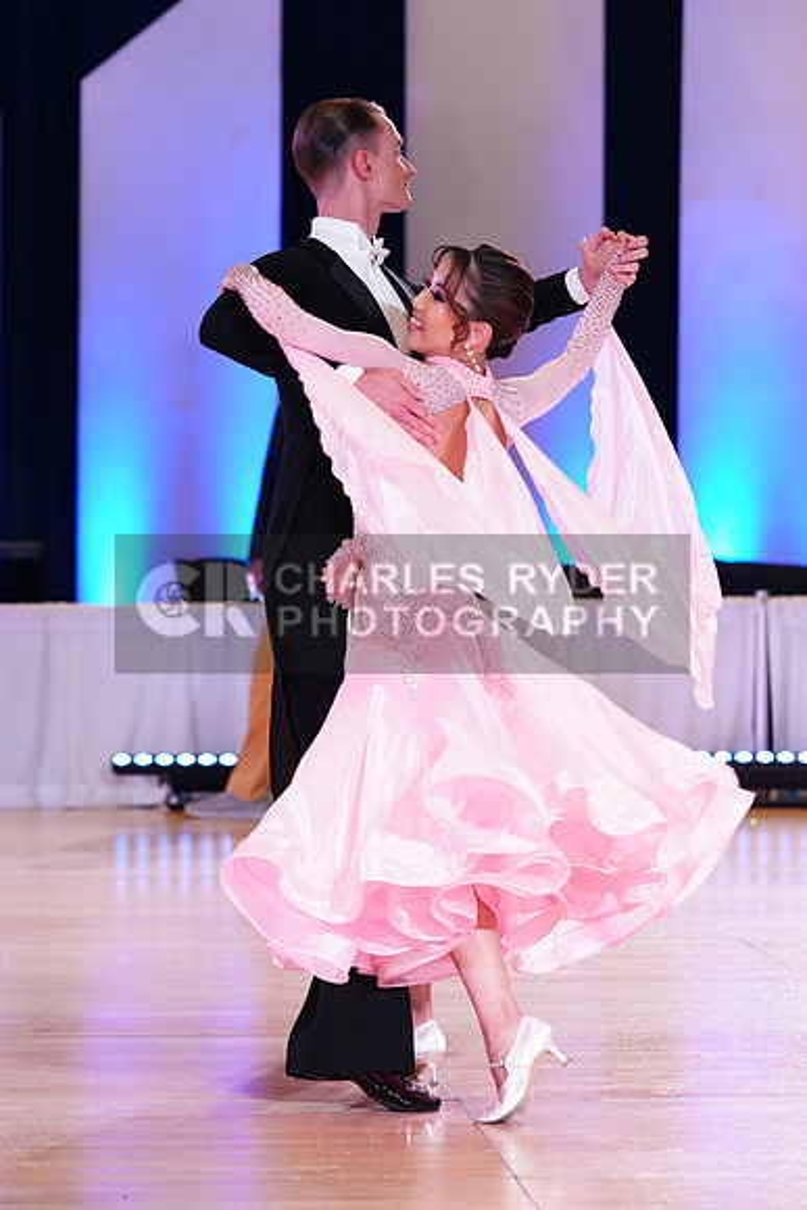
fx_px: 4368
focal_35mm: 130
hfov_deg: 10.6
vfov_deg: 15.8
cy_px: 605
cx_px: 404
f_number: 4.5
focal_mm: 130
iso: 2500
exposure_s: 1/250
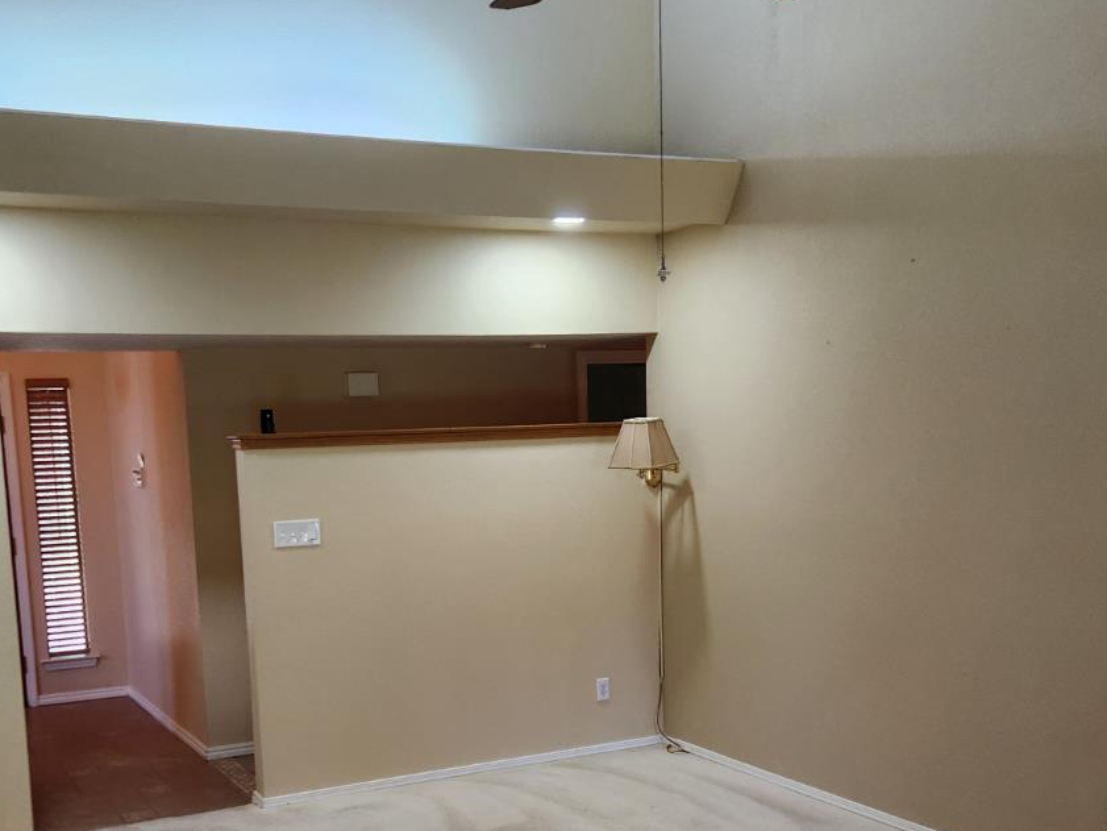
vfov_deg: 34.5
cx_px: 495
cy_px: 609
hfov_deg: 45.7
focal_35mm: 41
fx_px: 1311
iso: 200
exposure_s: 1/120
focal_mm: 5.4
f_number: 1.8
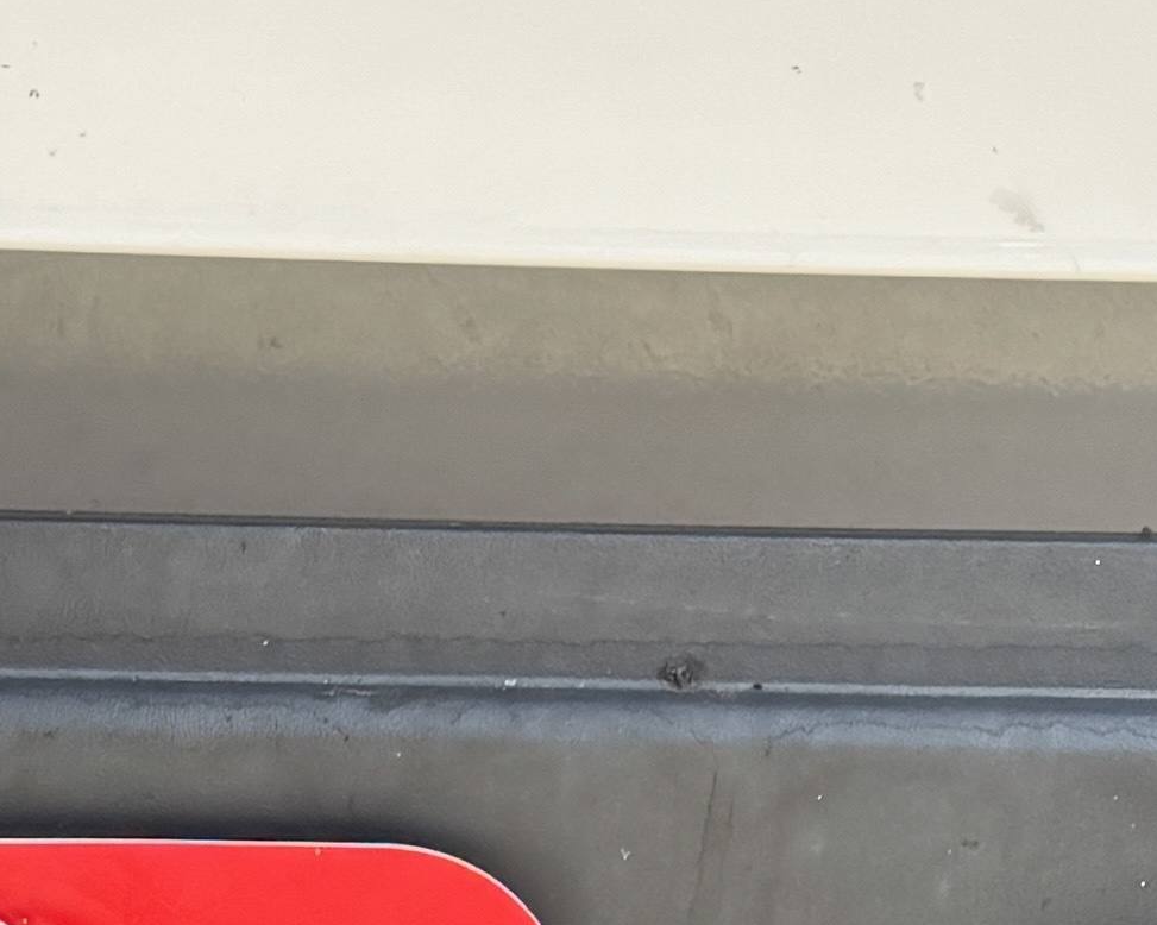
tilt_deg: -27.3
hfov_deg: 12.1
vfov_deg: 9.3
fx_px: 5101
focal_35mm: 149
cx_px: -761
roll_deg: -1.2
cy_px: 2162
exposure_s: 1/707
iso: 50
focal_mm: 5.96
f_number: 1.6
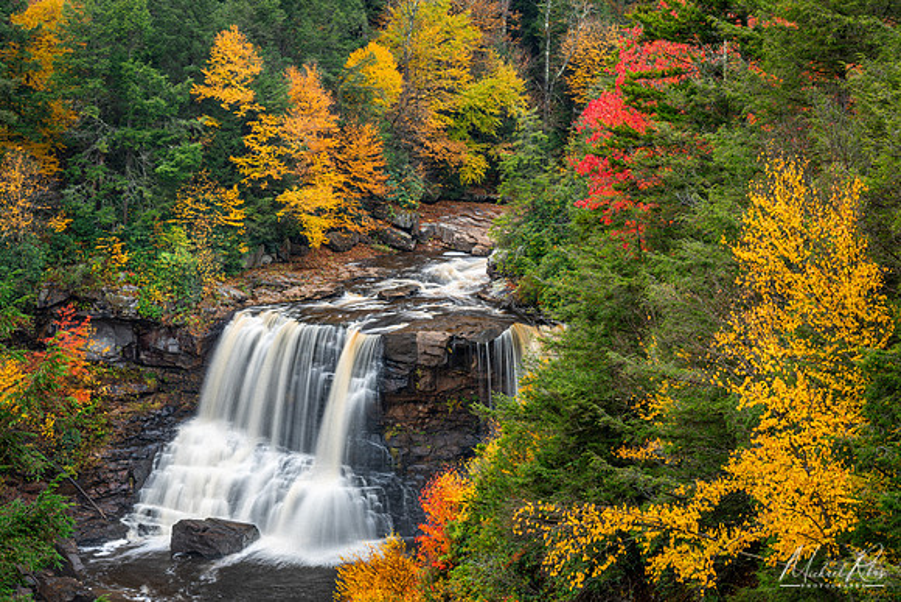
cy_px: 301
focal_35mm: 82
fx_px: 2053
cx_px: 450
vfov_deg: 16.7
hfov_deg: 24.8
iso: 64
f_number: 13
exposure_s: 1/1.67
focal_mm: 82
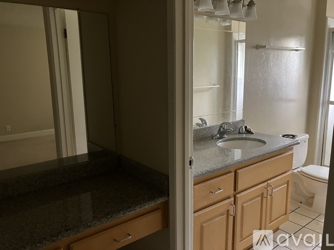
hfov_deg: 63.5
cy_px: 125
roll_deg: +1.0
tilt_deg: -9.5
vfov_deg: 49.7
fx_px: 270
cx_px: 167
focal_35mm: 28
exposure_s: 1/30
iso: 640
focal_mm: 3.99
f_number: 1.8
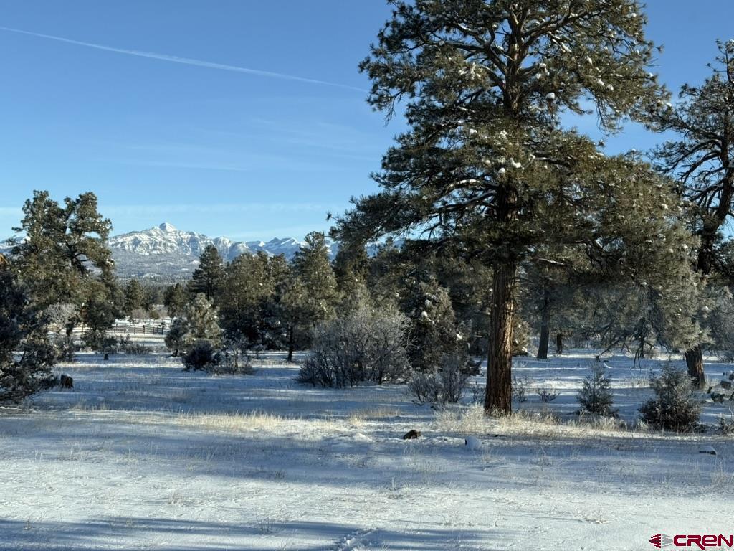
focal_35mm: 48
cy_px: 276
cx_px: 367
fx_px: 1018
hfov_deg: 39.7
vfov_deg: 30.3
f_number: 1.78
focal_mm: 6.76
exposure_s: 1/2667
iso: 80
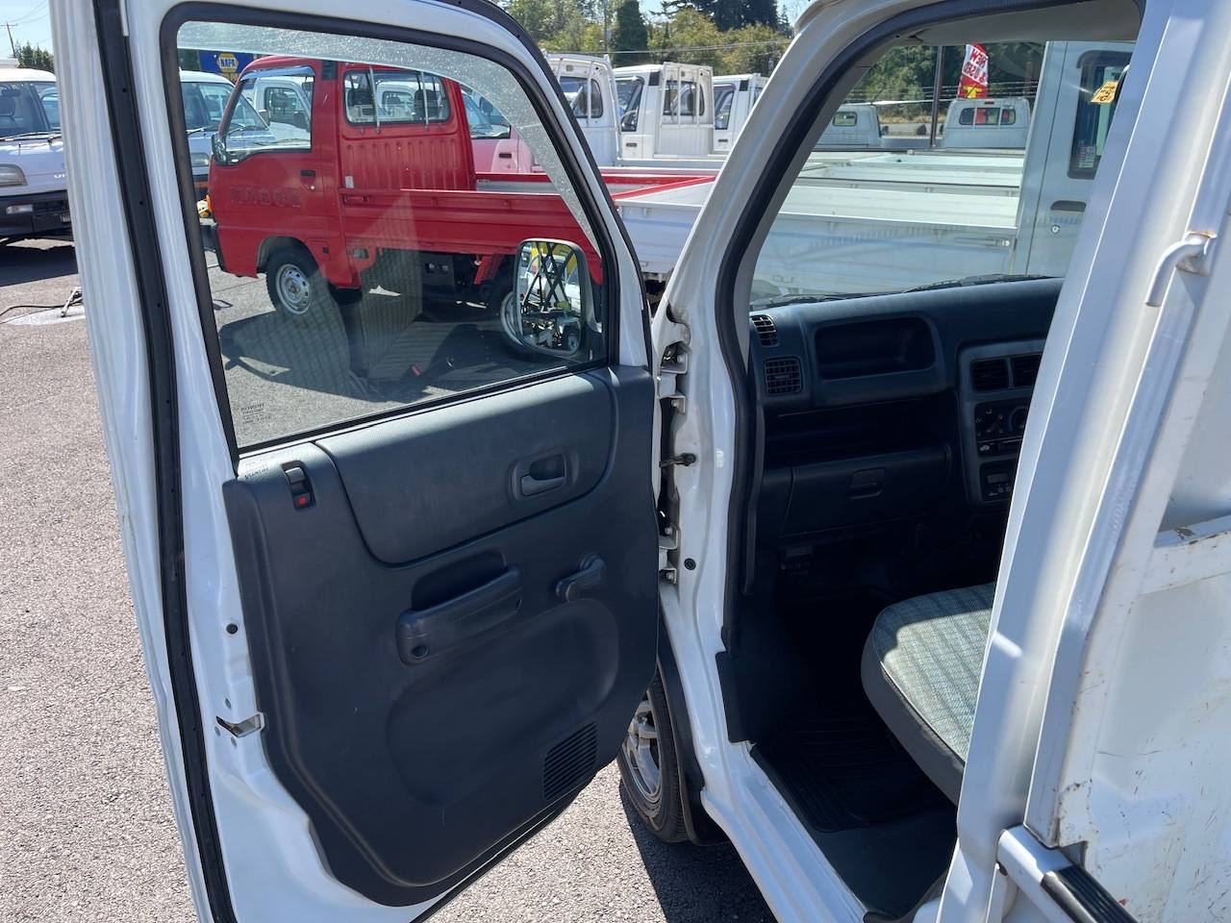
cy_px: 462
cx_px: 616
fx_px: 889
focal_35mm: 25
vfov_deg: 54.9
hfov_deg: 69.4
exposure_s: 1/818
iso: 32
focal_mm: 5.1
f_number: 1.6
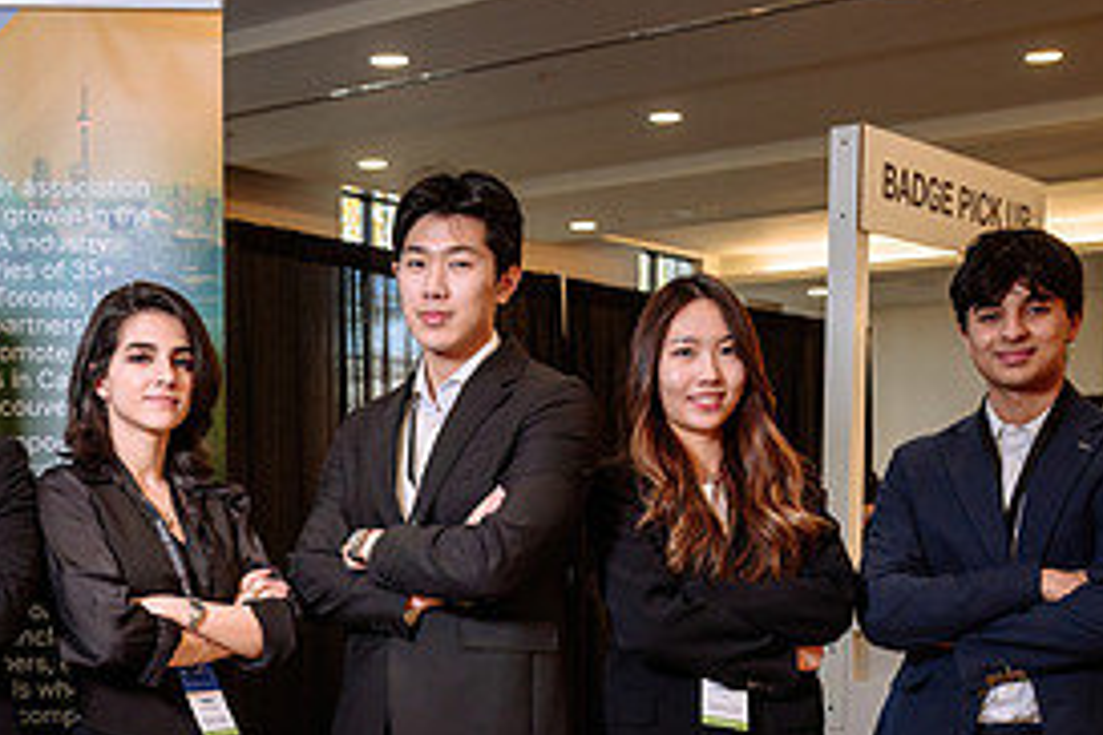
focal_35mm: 61
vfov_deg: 21.4
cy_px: 751
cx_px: 391
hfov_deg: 32.7
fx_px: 1869
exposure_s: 1/125
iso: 640
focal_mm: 26.5
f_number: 4
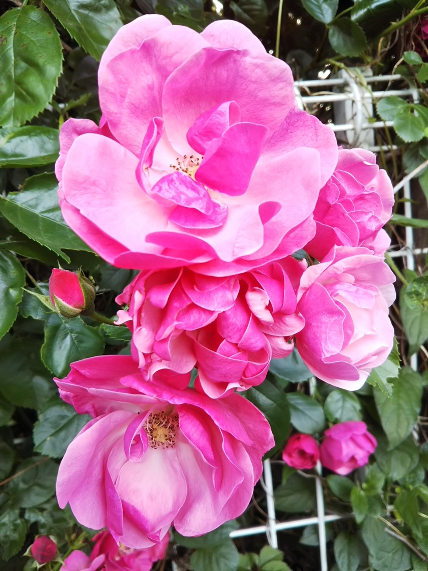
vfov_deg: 60.0
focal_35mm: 30
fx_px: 495
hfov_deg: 46.8
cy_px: 286
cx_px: 214
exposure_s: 1/123
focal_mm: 4
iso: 20
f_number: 2.2
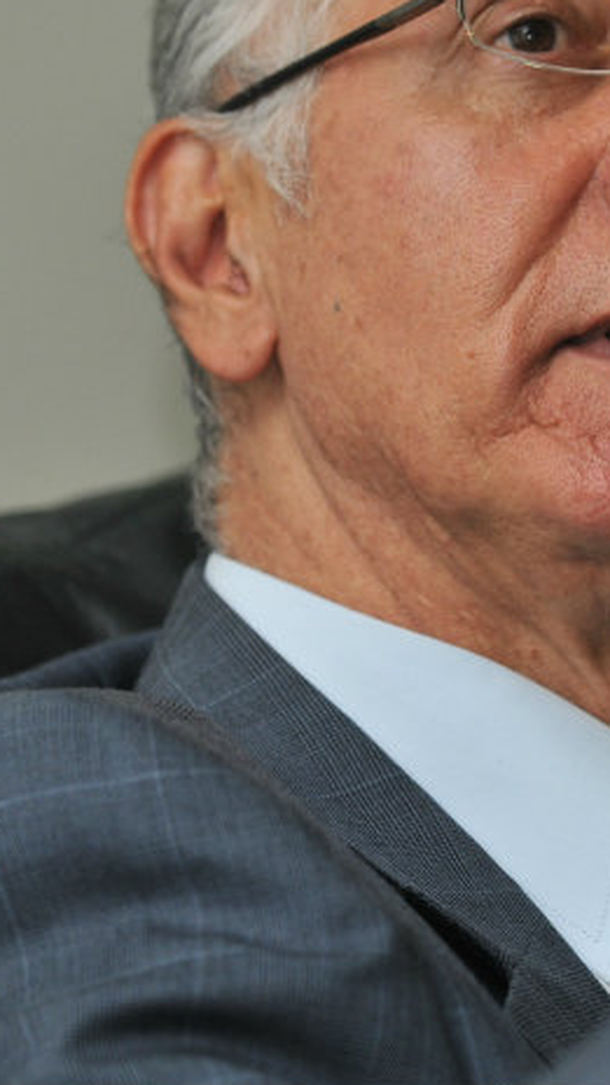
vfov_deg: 6.8
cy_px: 329
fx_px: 9090
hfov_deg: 3.8
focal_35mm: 316
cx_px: 1101
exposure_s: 1/125
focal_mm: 95
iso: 320
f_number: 4
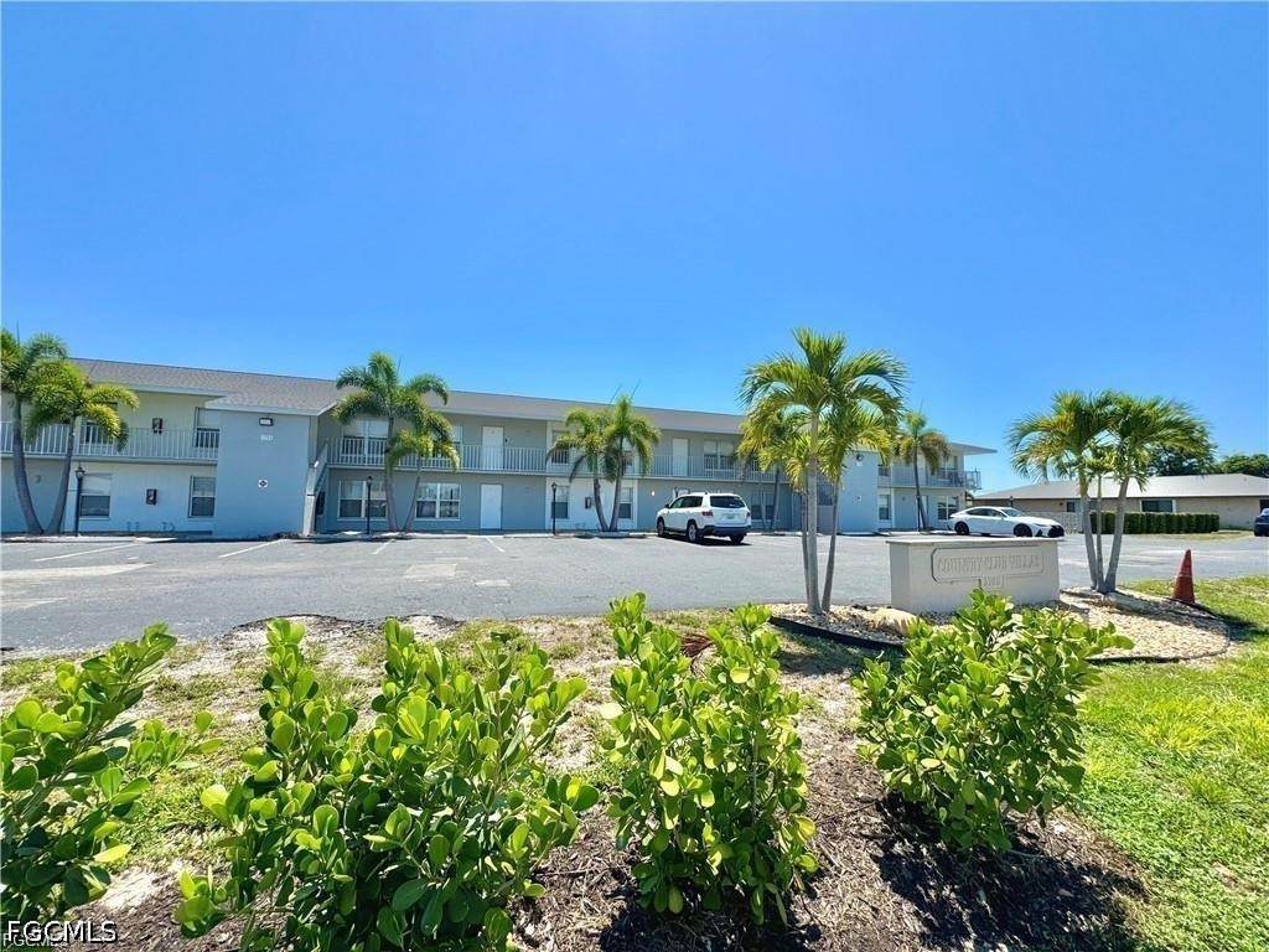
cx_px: 634
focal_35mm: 14
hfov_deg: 102.1
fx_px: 513
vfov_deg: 85.7
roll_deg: -1.2
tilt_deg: +3.3
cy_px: 476
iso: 40
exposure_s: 1/1709
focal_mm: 2.22
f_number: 2.2
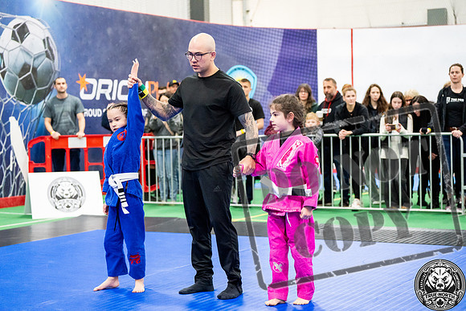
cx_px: 233
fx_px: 906
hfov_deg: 28.8
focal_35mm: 70
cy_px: 156
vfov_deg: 19.5
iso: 5000
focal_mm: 70
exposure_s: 1/500
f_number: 2.8
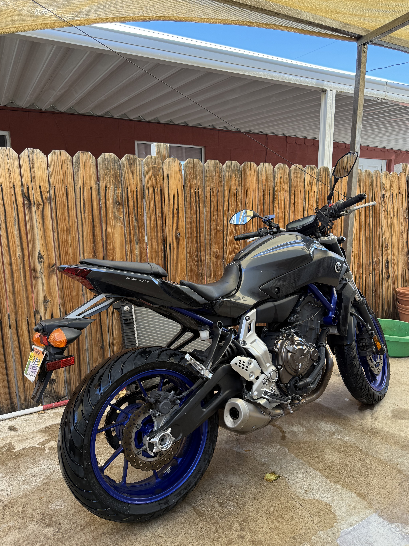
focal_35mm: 25
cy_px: 278
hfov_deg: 54.9
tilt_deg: -10.2
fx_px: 394
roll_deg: +0.4
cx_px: 211
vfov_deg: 69.4
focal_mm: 6.76
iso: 100
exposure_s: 1/280
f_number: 1.78
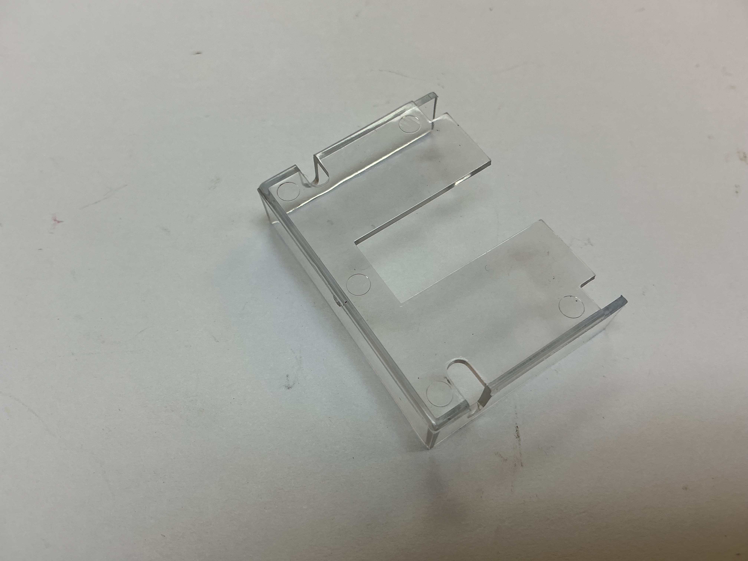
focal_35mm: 29
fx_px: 627
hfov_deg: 61.7
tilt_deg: -63.4
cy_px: 280
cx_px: 374
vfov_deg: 48.2
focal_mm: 3
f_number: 1.8
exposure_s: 1/109
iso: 20
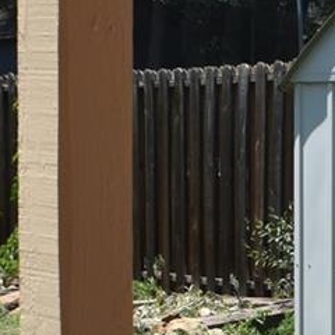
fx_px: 2516
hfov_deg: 7.6
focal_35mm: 230
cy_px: 271
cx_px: 367
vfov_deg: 7.6
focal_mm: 27
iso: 200
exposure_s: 1/320
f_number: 9
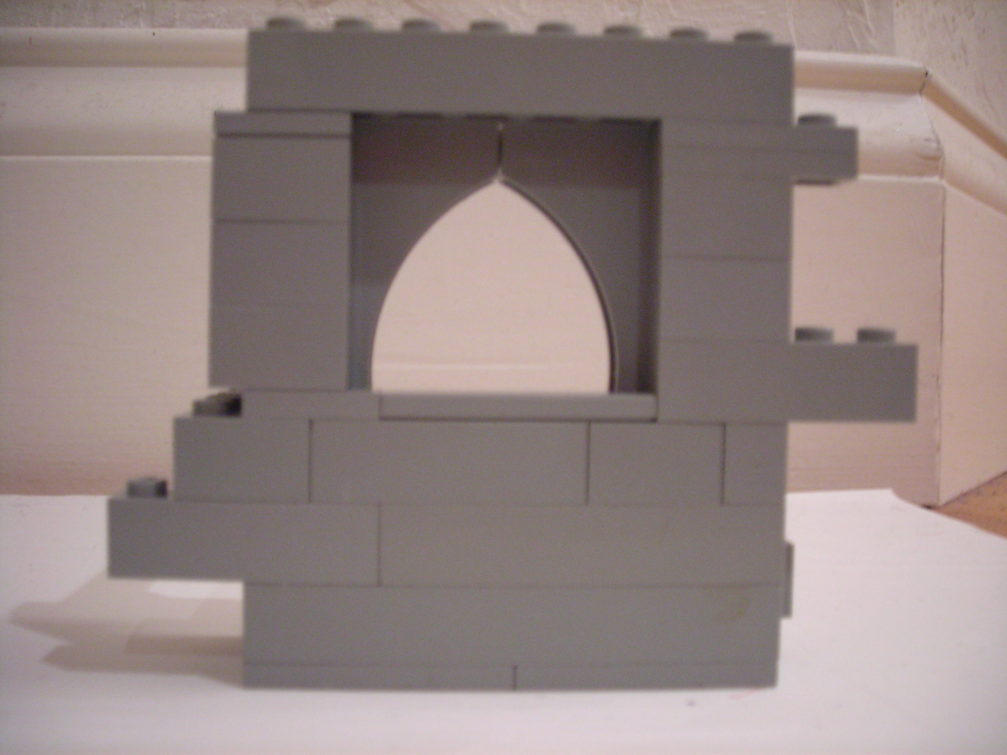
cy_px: 378
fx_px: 1105
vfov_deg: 37.7
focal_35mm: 38
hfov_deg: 49.0
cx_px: 504
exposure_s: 1/3.9
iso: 193
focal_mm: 6.3
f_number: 3.2
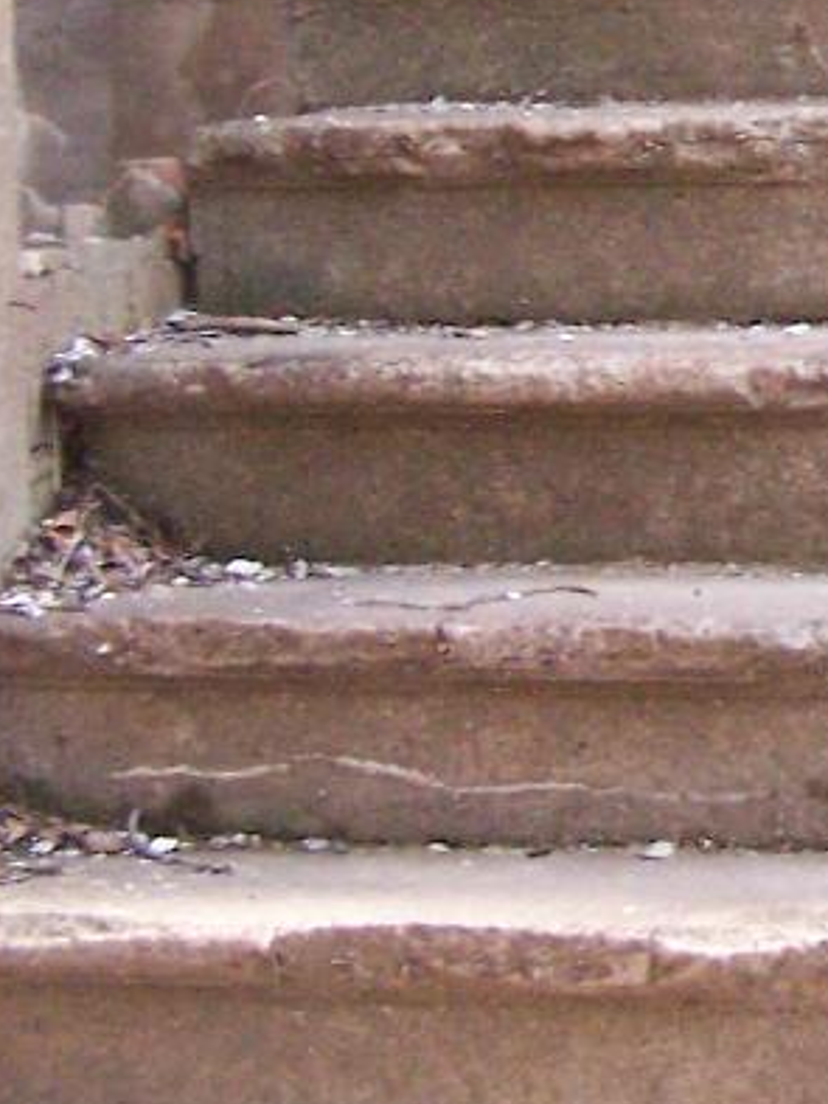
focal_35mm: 132
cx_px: 1409
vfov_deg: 14.8
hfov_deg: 10.7
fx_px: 4208
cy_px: 74
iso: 400
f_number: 2.8
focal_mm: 6.3
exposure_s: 1/500
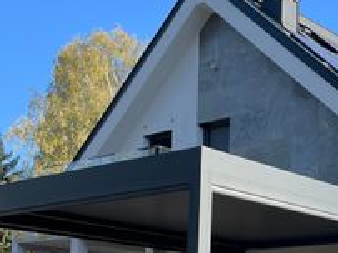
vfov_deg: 18.6
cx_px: 335
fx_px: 751
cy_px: 260
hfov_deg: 24.3
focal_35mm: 77
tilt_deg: +6.8
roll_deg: -2.1
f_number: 1.6
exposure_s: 1/1114
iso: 32
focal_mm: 4.2
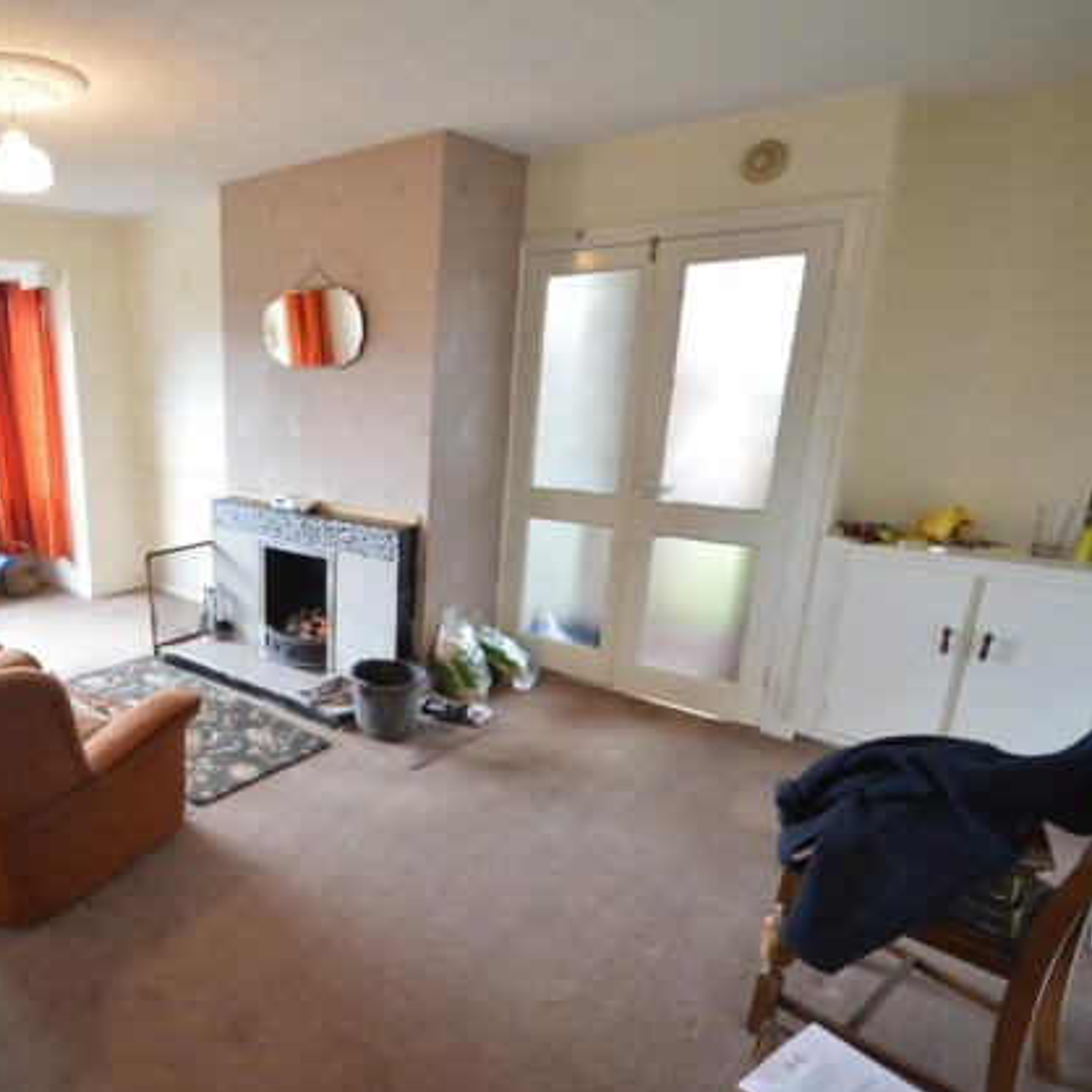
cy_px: 567
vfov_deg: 74.8
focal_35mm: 20
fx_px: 714
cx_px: 259
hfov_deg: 69.3
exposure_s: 1/6
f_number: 5
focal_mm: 10
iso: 100
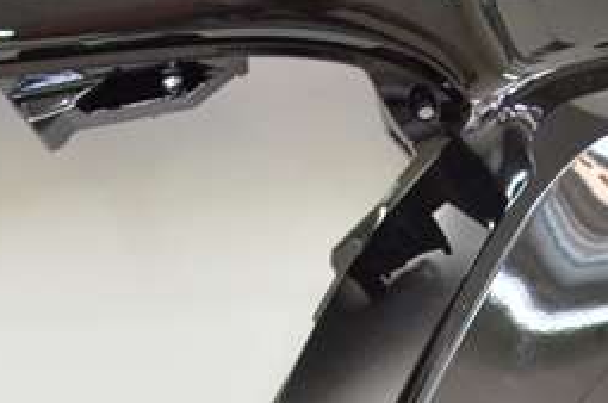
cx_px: 322
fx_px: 2242
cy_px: 615
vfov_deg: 9.9
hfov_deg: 15.4
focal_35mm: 133
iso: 1600
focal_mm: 20
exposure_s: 1/100
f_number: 5
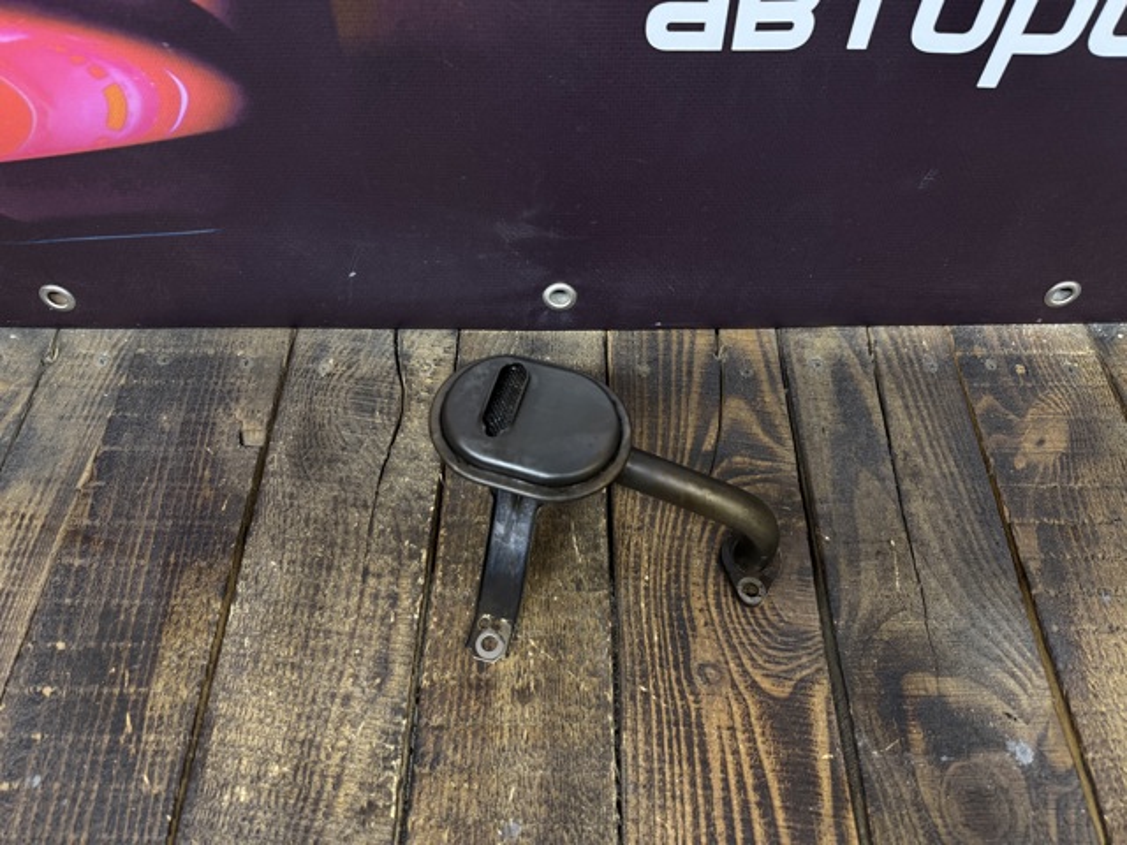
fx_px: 781
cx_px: 564
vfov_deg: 56.8
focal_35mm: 24
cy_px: 422
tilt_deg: -54.8
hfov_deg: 71.6
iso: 250
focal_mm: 6.76
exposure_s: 1/50
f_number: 1.78
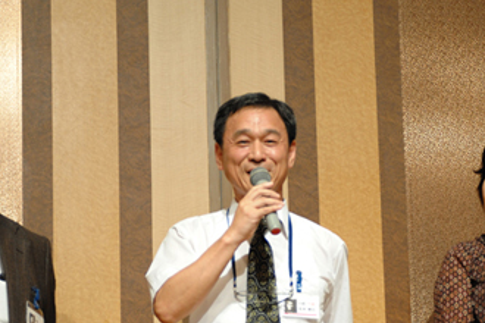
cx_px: 245
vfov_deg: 14.0
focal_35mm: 97
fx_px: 1307
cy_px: 291
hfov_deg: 21.0
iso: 1250
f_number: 2.8
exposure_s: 1/125
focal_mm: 50
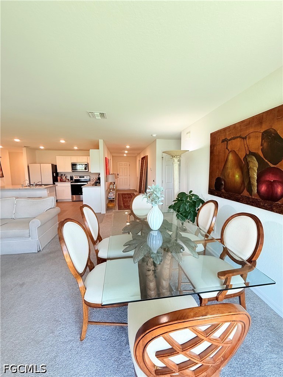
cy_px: 188
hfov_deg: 85.7
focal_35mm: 14
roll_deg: +0.7
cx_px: 142
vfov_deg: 102.1
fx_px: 153
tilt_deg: -5.2
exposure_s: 1/120
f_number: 2.2
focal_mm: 2.22
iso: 160
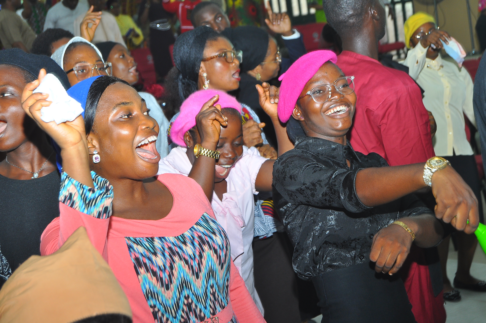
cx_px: 243
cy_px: 162
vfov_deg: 18.1
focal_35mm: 75
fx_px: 1011
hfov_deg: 27.0
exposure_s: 1/100
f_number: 5.6
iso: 400
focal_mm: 50
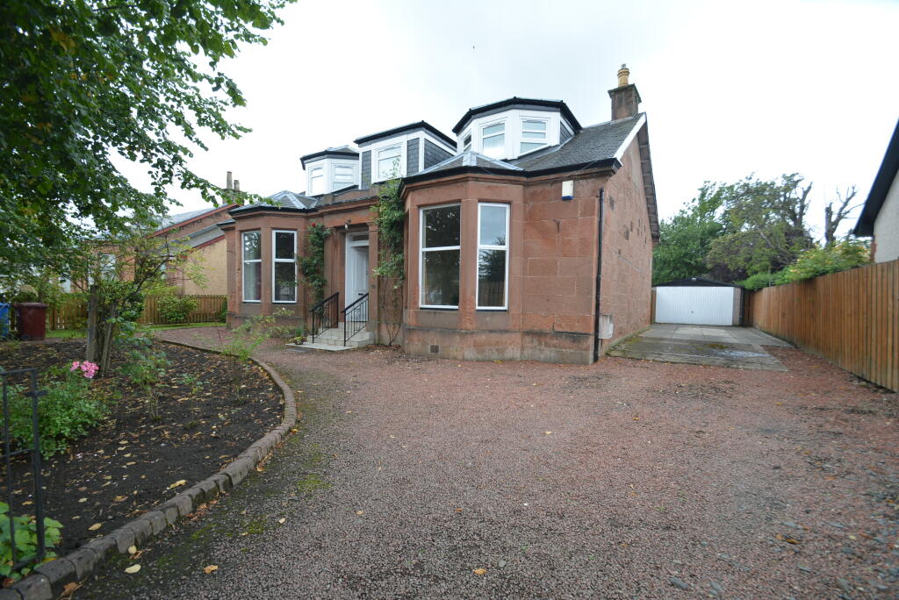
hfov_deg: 100.4
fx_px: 375
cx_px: 450
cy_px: 300
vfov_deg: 77.4
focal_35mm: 15
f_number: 5.6
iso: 200
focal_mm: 10
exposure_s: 1/125
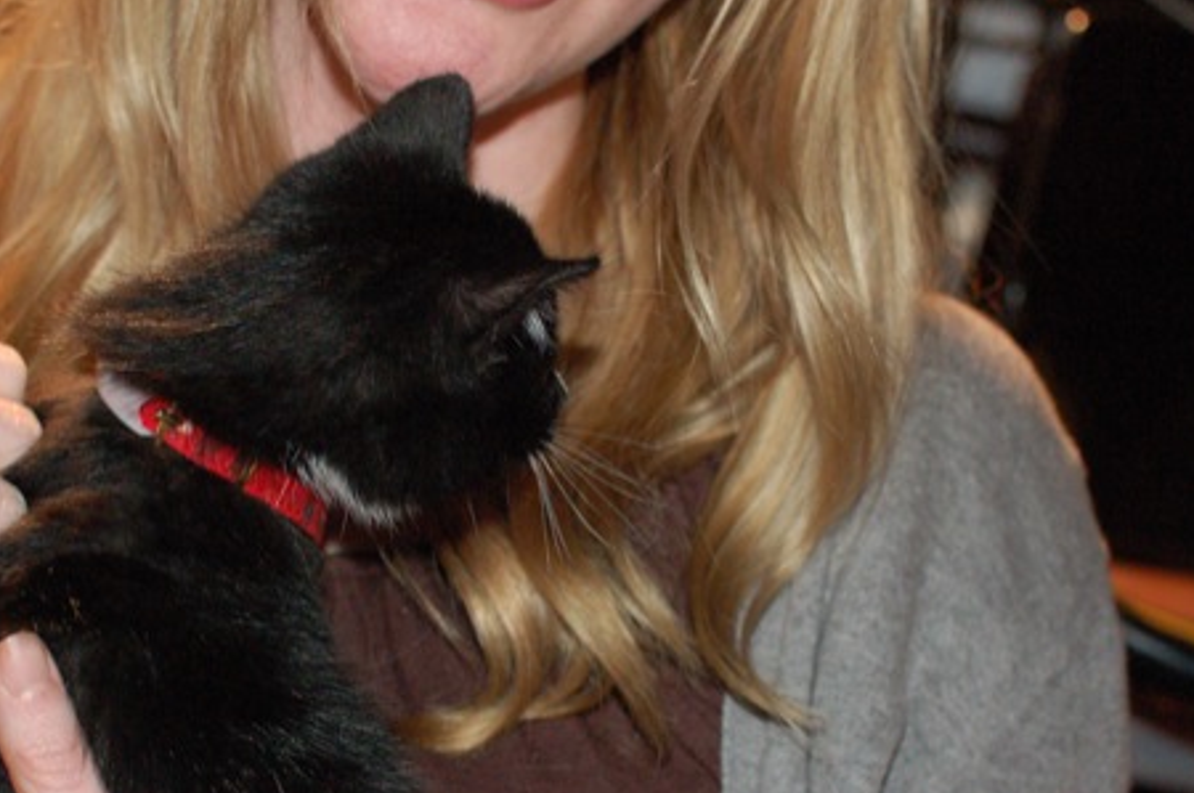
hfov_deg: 27.1
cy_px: 537
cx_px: 504
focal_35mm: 75
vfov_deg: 18.2
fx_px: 2475
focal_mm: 35
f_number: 5
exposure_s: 1/60
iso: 1600
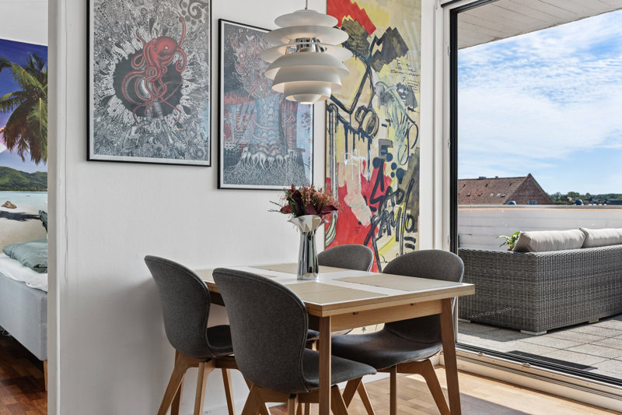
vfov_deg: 37.8
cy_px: 208
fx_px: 605
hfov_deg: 54.4
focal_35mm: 35
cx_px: 311
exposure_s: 1/250
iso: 200
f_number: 8
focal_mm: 35
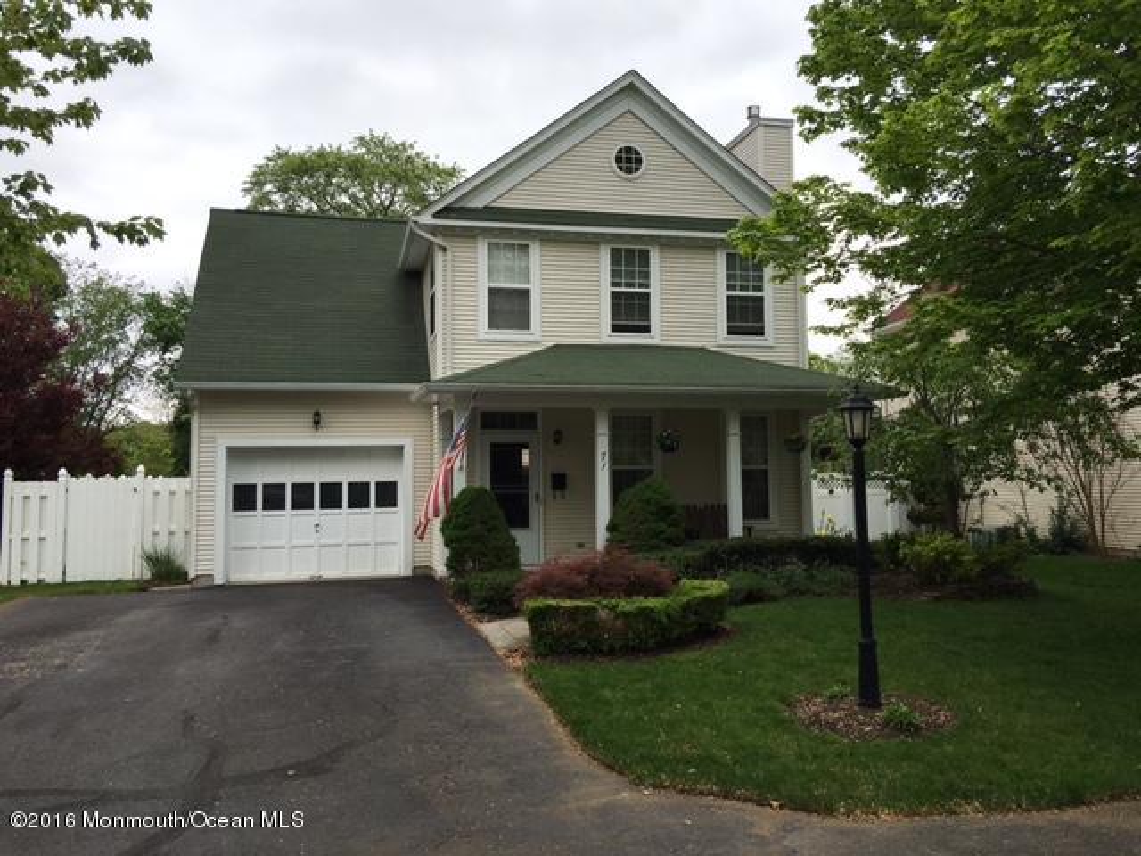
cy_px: 428
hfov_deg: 61.7
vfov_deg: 48.2
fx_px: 956
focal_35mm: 29
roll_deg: +0.8
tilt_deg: +4.6
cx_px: 570
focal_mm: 4.15
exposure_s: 1/460
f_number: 2.2
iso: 25
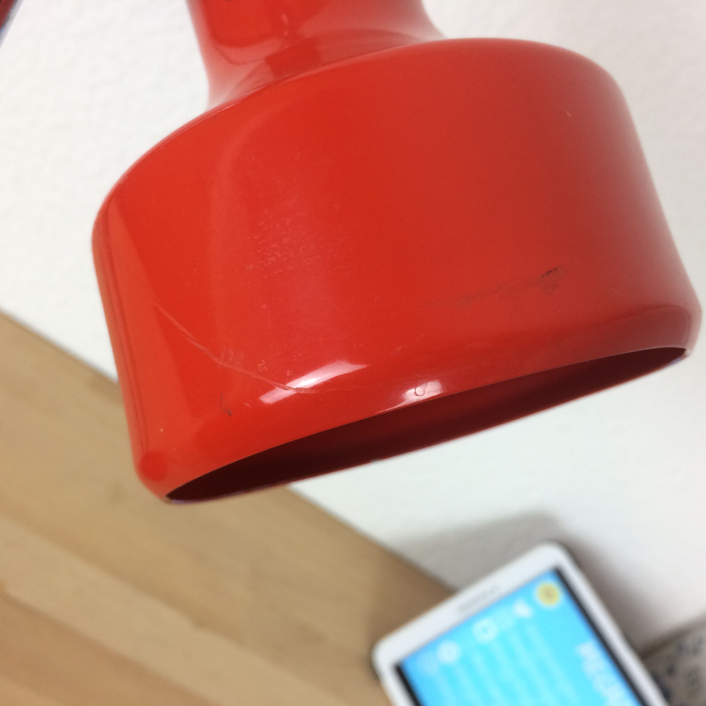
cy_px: 353
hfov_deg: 47.2
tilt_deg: -28.9
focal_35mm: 35
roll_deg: -44.7
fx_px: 808
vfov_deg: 47.2
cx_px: 365
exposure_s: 1/33
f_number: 2.2
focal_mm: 4.15
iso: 40
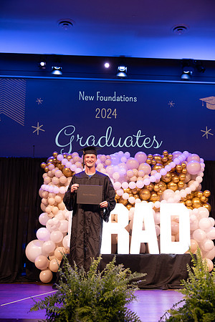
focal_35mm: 40
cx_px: 108
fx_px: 358
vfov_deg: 48.5
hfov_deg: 33.4
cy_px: 161
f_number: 4
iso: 1600
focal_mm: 40
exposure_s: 1/200
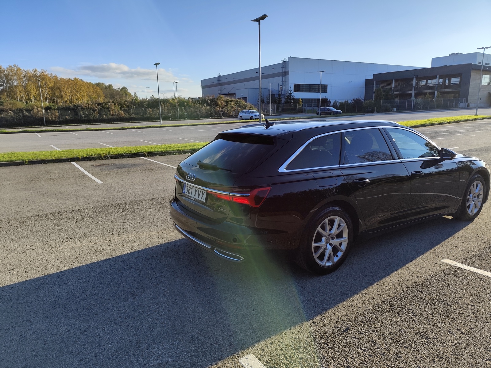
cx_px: 246
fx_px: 326
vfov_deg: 58.9
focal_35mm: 23
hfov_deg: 73.9
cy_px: 184
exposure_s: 1/1057
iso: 50
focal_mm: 6.19
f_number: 1.65
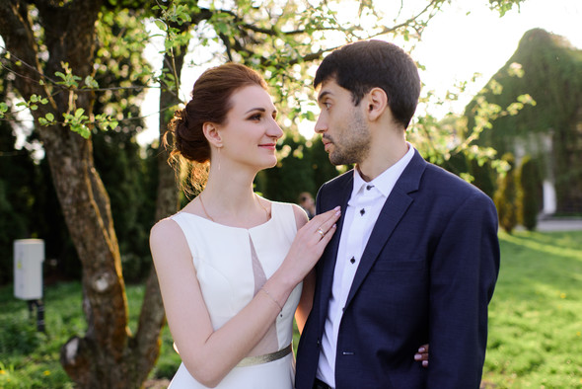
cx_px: 291
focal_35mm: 35
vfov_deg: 37.9
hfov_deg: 54.4
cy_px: 194
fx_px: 566
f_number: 2.2
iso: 100
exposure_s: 1/400
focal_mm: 35
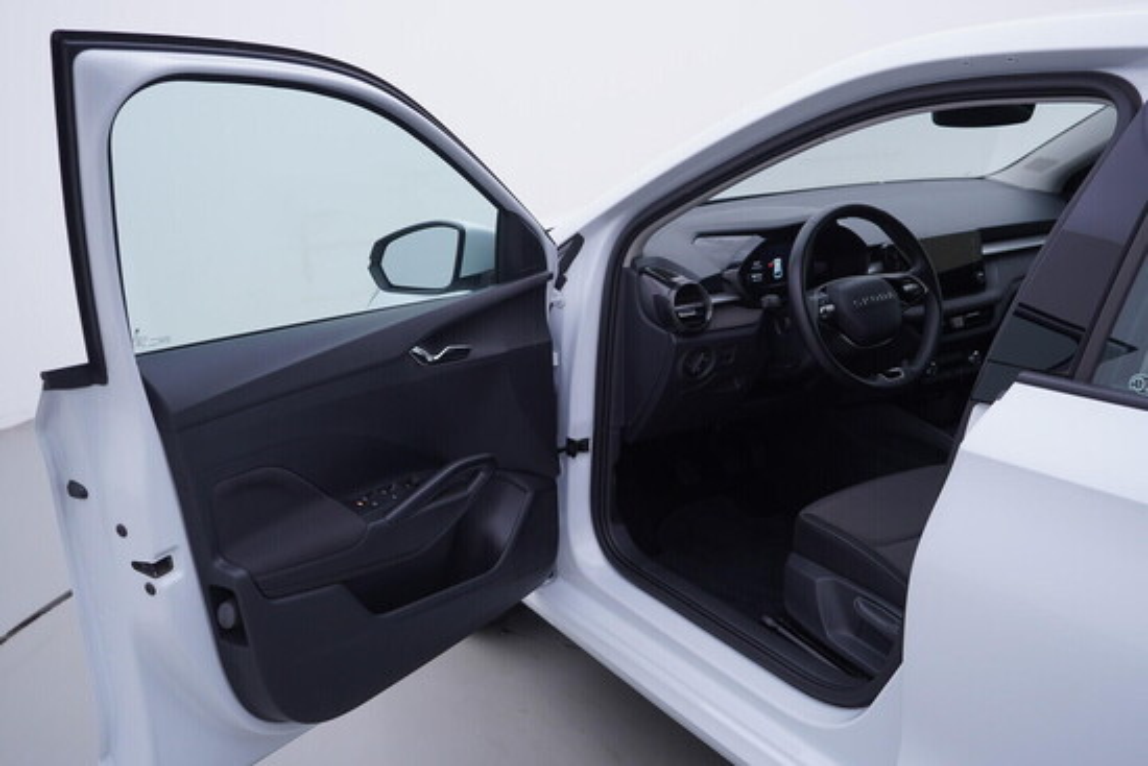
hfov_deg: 53.1
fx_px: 1148
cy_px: 383
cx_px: 574
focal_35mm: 36
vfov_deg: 36.9
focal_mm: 24
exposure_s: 1/80
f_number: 4
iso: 125
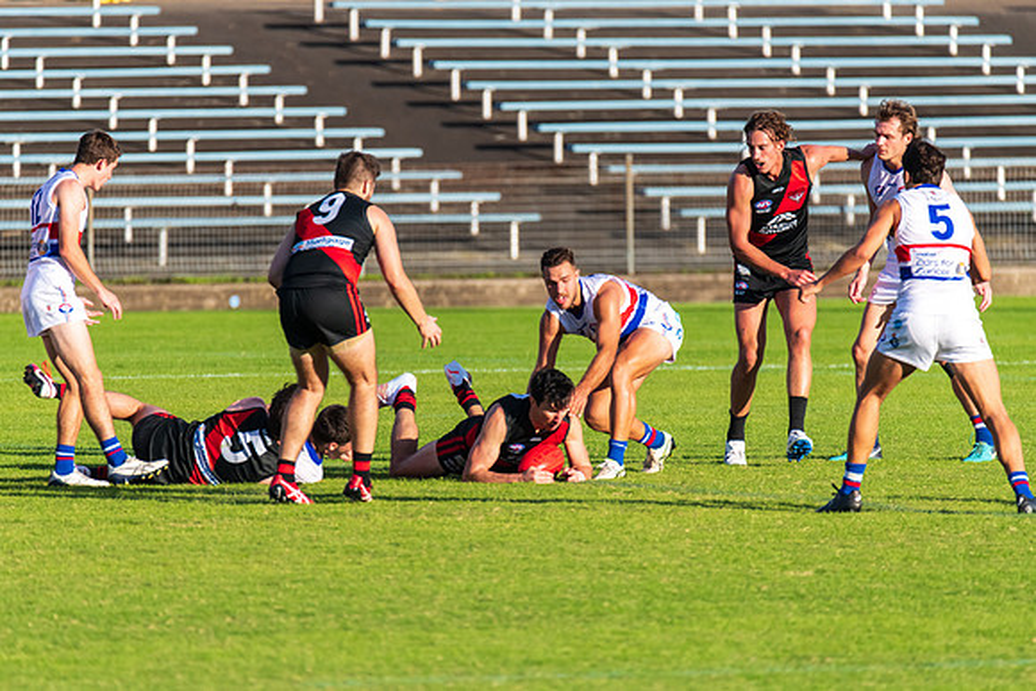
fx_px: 17643
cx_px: 507
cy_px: 353
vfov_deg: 2.2
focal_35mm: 613
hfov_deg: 3.4
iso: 1000
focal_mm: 600
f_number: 6.3
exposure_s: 1/2500
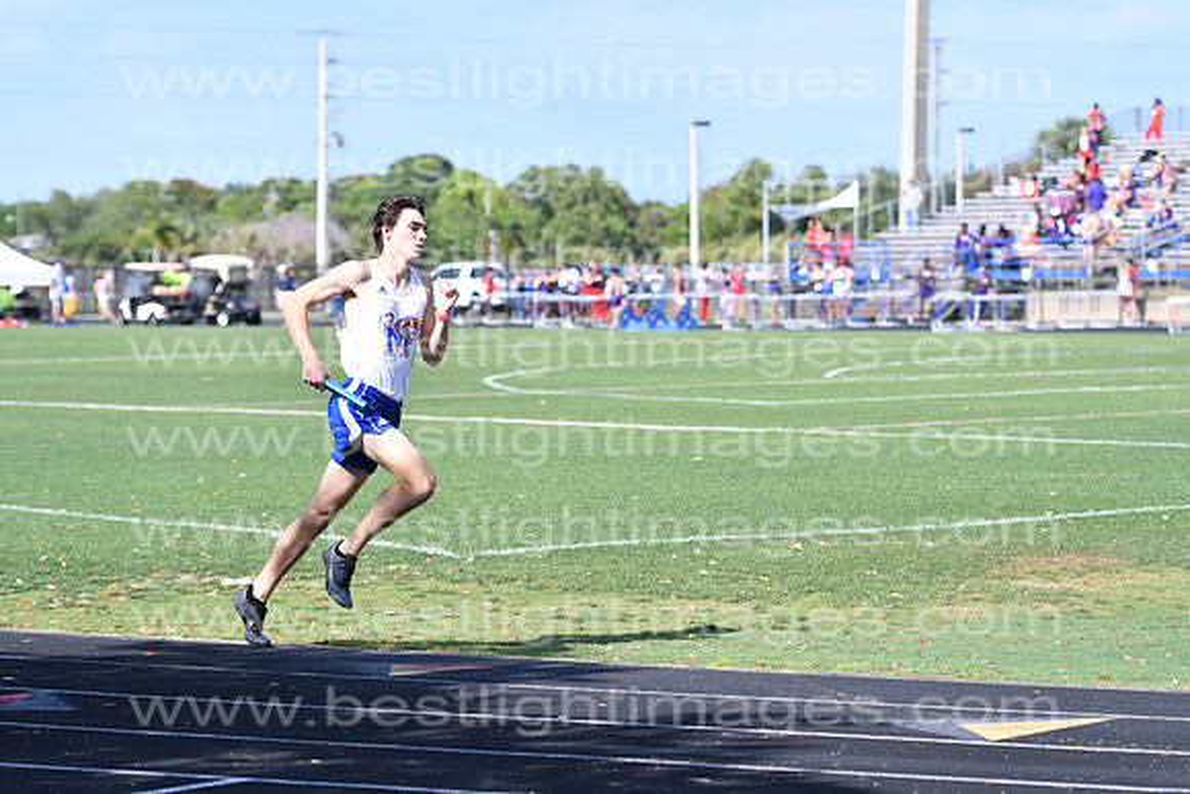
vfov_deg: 9.6
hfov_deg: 14.4
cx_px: 595
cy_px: 397
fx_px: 4711
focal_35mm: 142
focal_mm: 95
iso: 200
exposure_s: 1/2000
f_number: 4
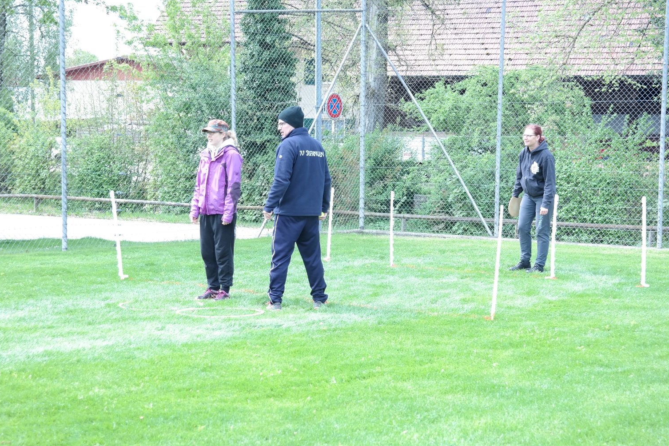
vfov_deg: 20.0
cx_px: 337
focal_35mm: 68
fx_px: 1263
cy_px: 214
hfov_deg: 29.7
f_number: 6.3
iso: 200
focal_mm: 42
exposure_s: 1/100
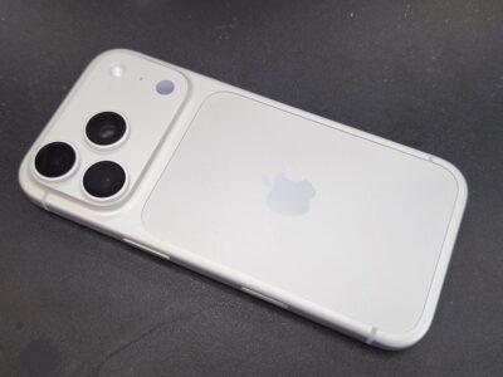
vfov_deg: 38.7
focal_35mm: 37
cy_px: 188
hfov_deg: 50.1
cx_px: 252
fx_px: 538
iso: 1250
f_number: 1.6
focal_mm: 6.57
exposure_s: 1/25.7
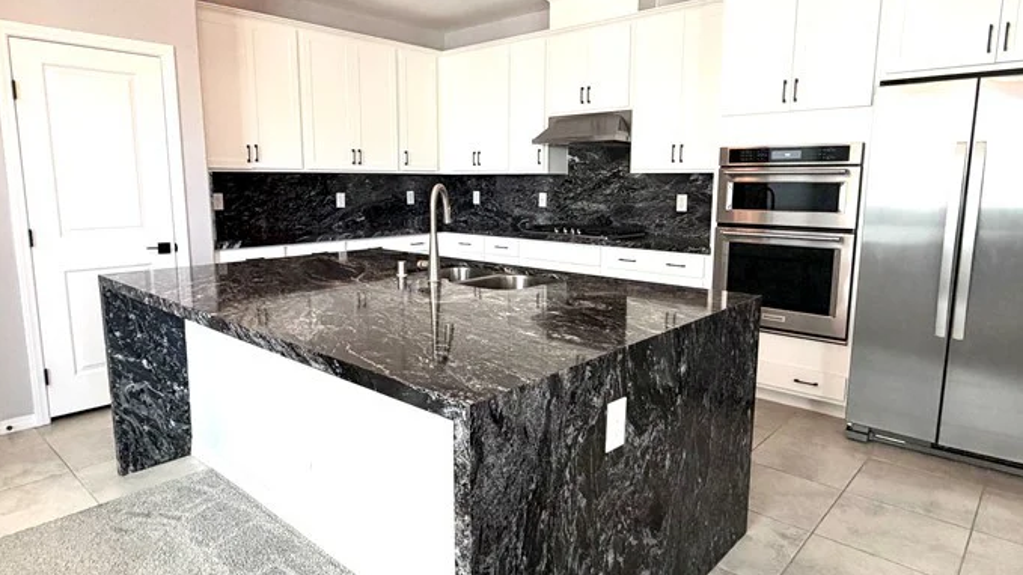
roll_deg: +0.1
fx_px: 624
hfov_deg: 78.7
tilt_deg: -8.4
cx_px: 505
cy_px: 274
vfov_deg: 49.5
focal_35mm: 23
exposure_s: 1/60
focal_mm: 2.22
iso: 200
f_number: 2.2
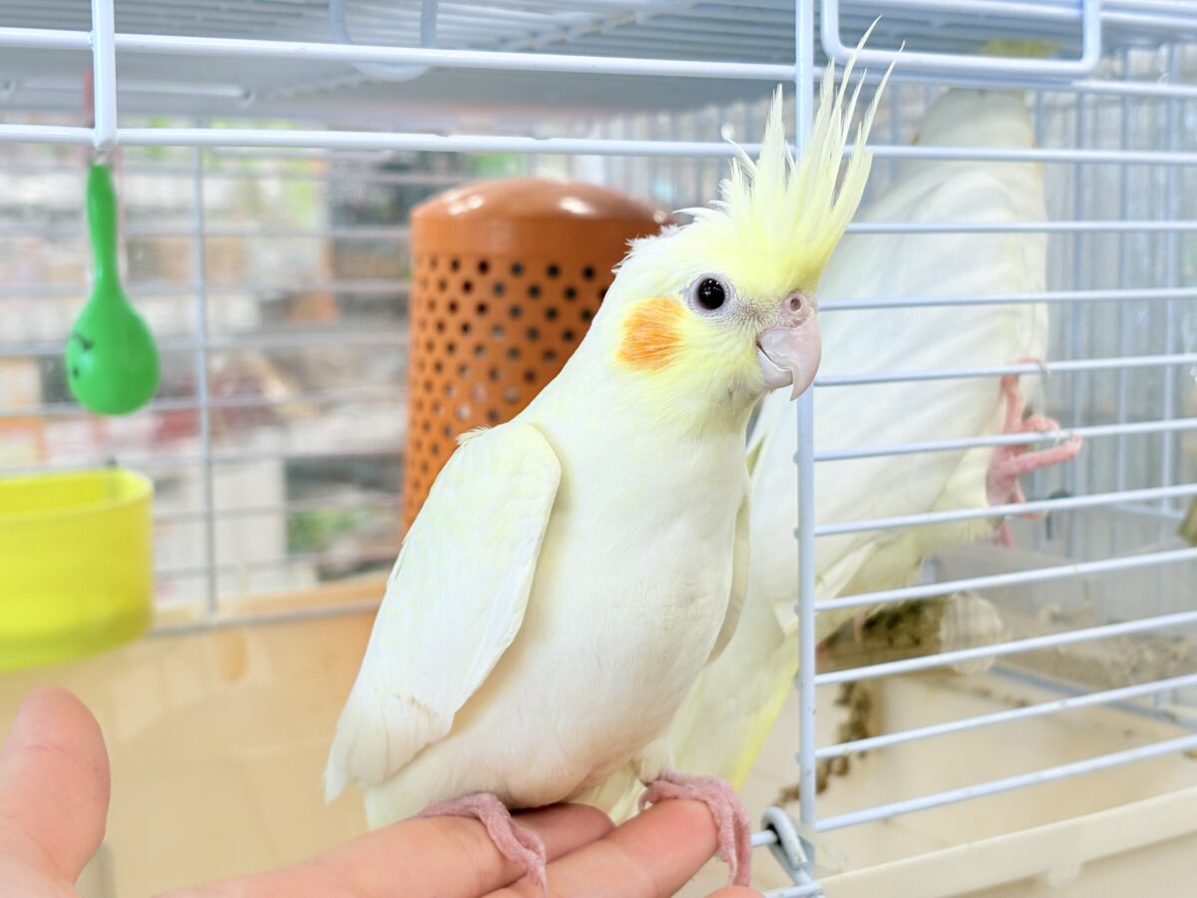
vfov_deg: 28.0
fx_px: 1798
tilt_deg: -6.1
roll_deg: +1.4
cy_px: 449
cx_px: 598
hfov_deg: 36.8
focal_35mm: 52
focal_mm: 5.96
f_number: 1.6
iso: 40
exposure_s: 1/50
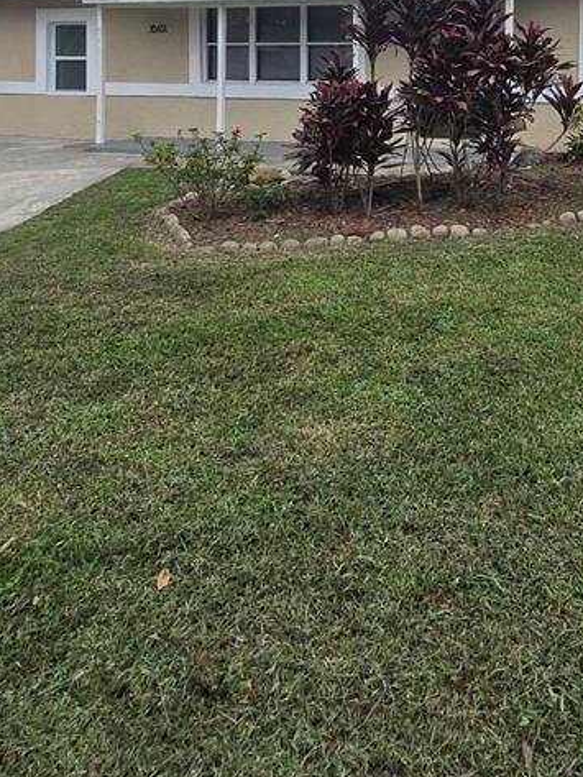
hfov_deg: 41.0
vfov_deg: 48.2
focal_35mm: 33
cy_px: 46
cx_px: 471
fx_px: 741
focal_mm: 2.2
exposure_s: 1/1038
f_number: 2.2
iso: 100
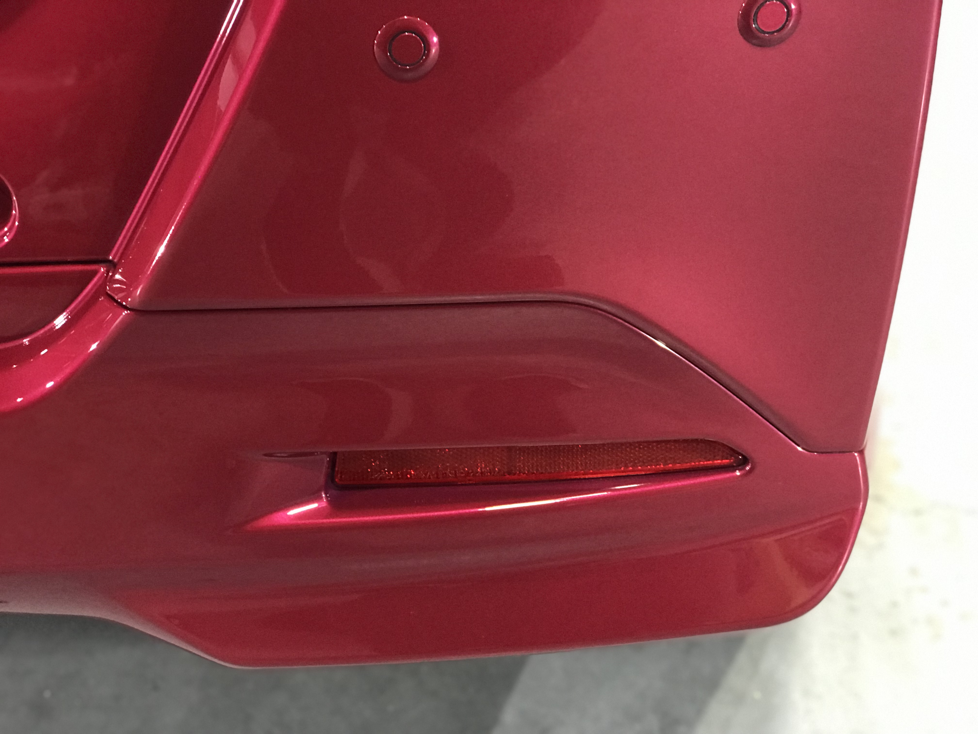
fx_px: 1610
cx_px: 489
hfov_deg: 33.8
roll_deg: +2.1
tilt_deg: -34.1
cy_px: 367
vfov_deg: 25.7
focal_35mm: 57
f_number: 2.8
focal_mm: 6.6
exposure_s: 1/60
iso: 500
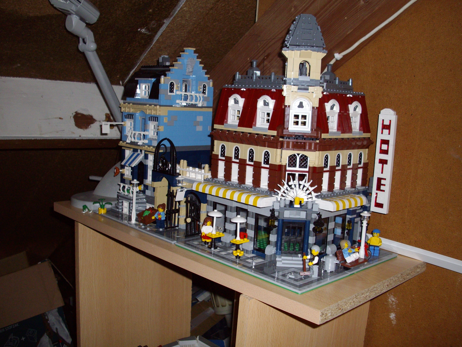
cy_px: 174
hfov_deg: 50.1
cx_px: 231
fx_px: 494
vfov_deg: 38.7
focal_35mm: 37
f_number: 2.8
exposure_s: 1/50
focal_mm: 6.2
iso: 160
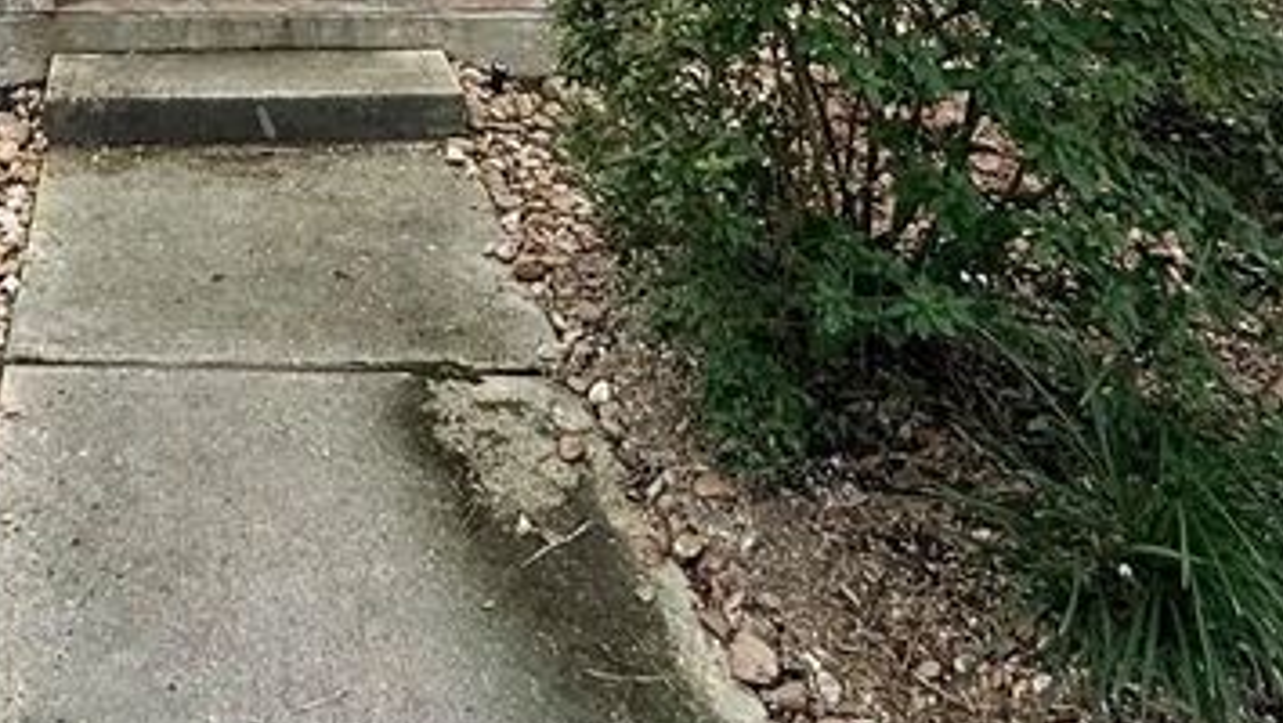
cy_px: -499
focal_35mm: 44
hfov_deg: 41.7
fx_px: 1497
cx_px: 72
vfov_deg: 20.8
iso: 125
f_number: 2.2
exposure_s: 1/99
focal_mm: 2.22
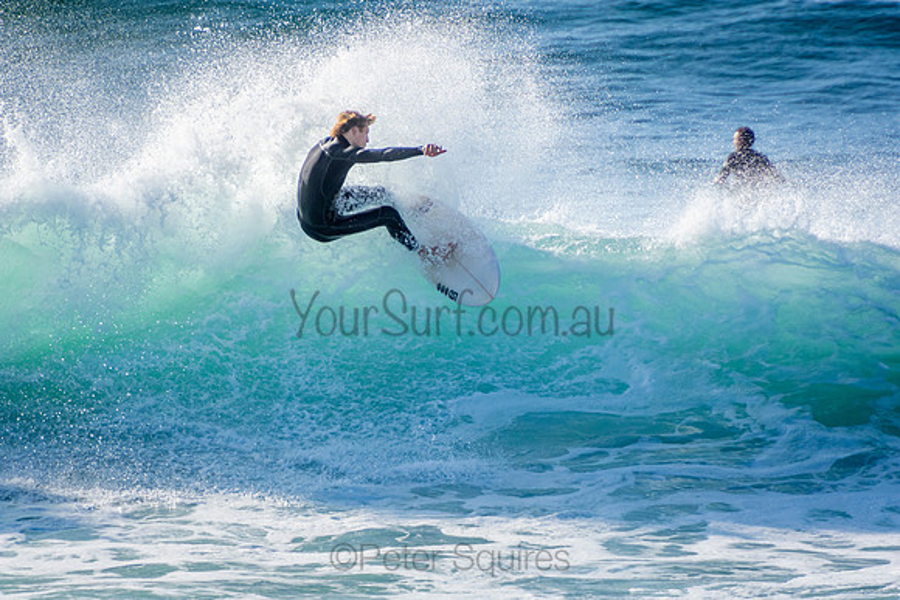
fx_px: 15003
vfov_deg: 2.3
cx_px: 450
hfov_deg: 3.4
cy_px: 300
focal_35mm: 600
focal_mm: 400
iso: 280
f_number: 5.6
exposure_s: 1/2000
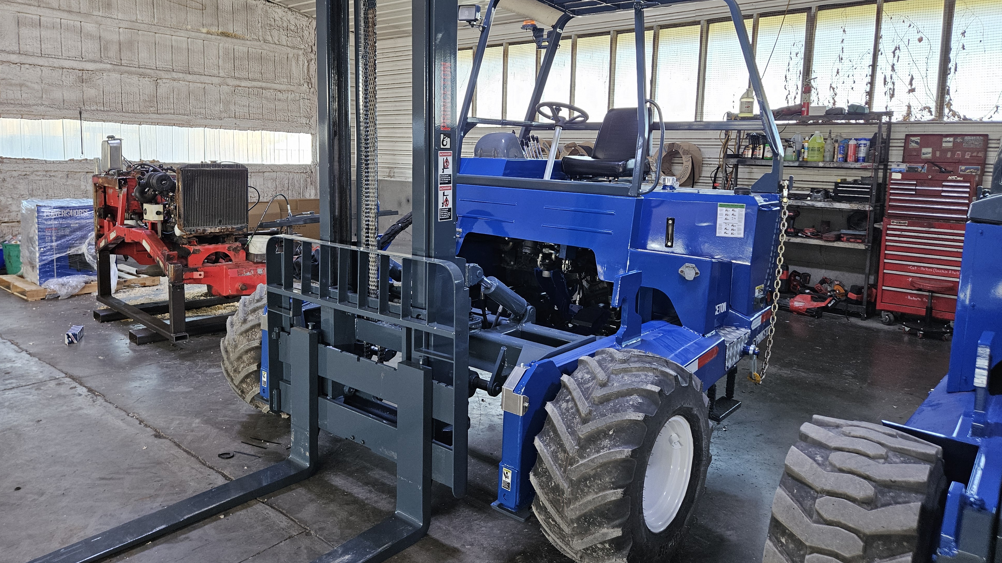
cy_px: 221
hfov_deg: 71.9
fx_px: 691
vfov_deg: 44.1
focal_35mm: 26
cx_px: 486
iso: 250
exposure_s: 1/170
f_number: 1.8
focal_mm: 5.4
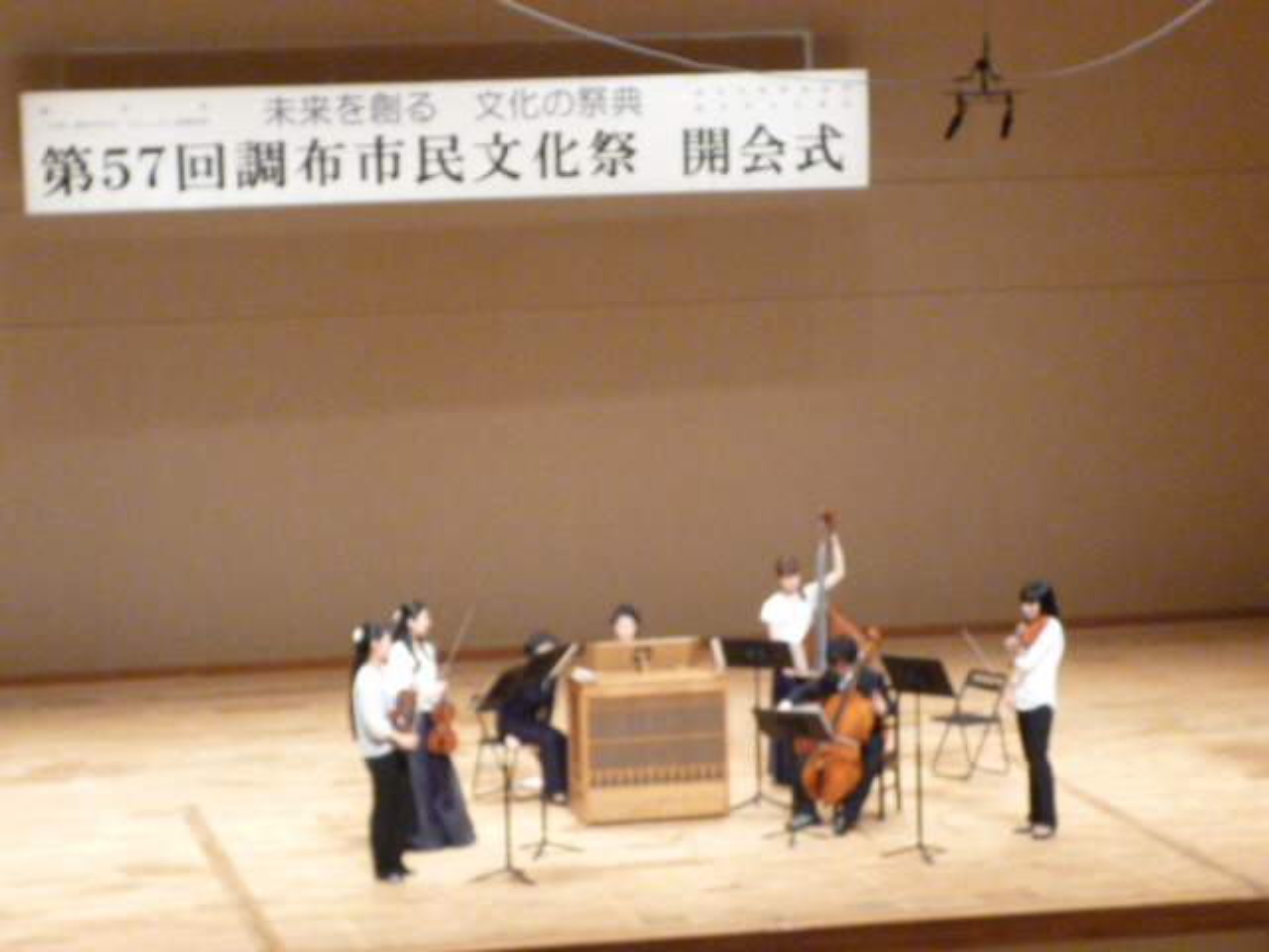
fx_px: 4106
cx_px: 634
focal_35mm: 112
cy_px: 476
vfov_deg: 13.2
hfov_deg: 17.6
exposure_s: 1/13
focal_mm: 20
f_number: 6.5
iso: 800
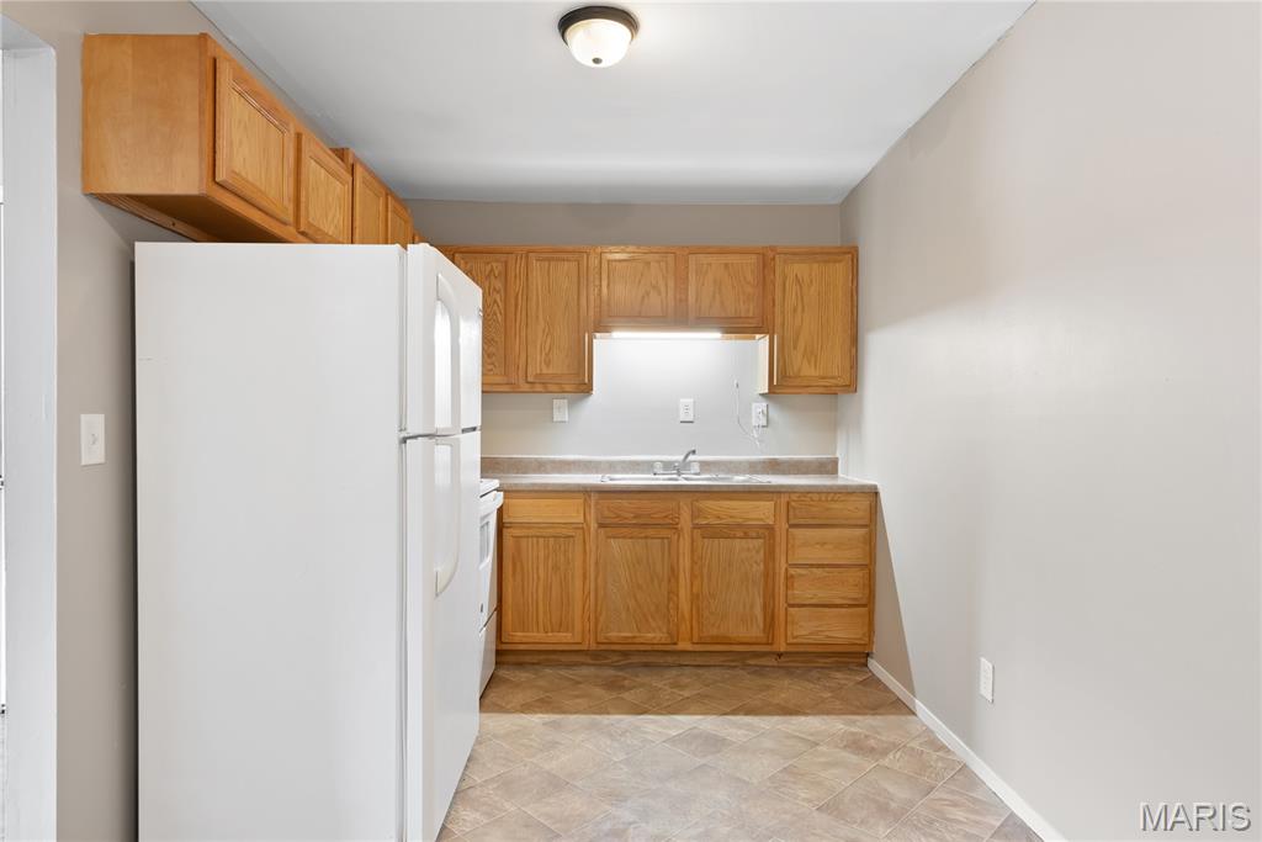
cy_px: 421
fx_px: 701
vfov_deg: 61.9
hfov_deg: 84.0
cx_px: 631
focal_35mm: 20
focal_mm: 20
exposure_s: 2.5
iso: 250
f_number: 8
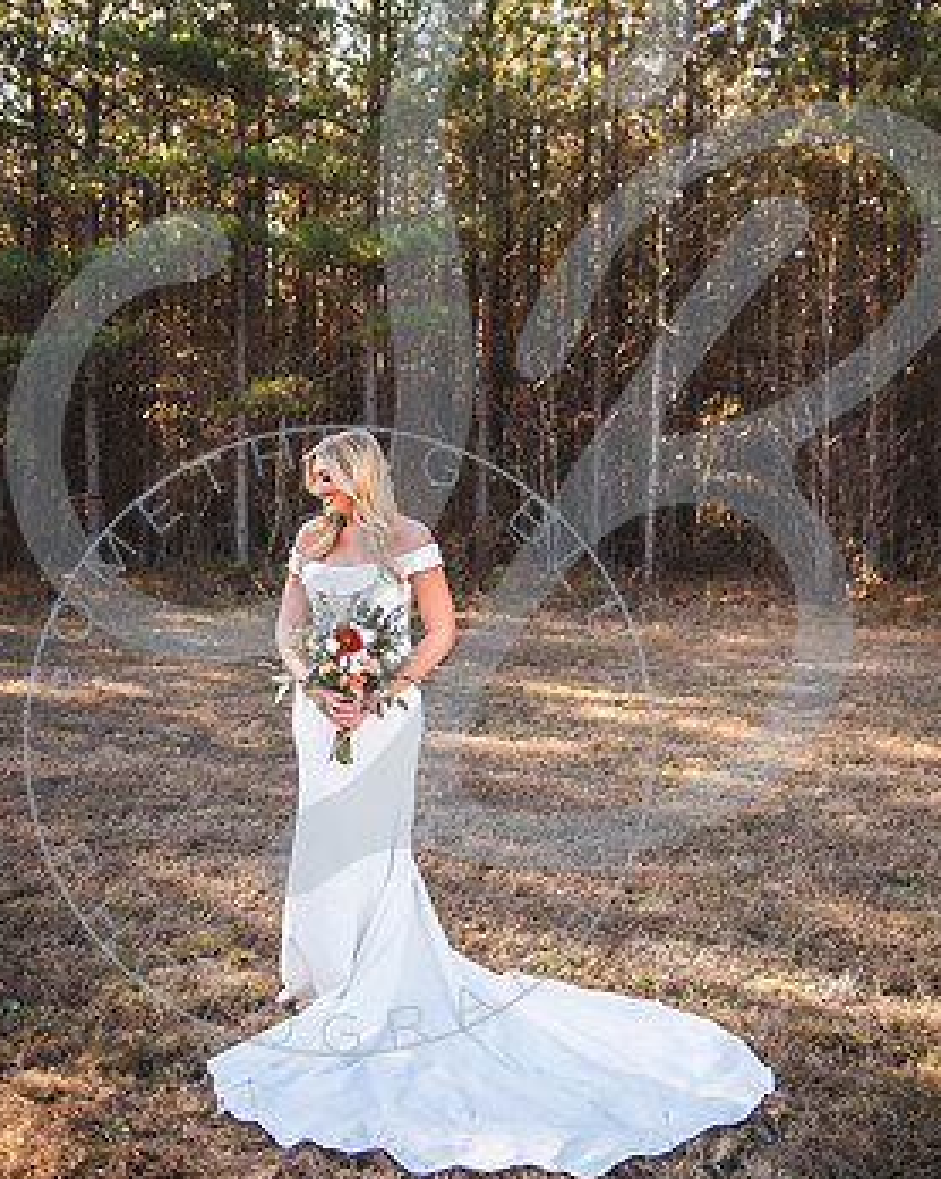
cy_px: 482
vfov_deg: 46.7
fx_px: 1359
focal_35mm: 39
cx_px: 493
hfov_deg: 38.2
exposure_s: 1/250
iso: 100
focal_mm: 32
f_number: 2.8
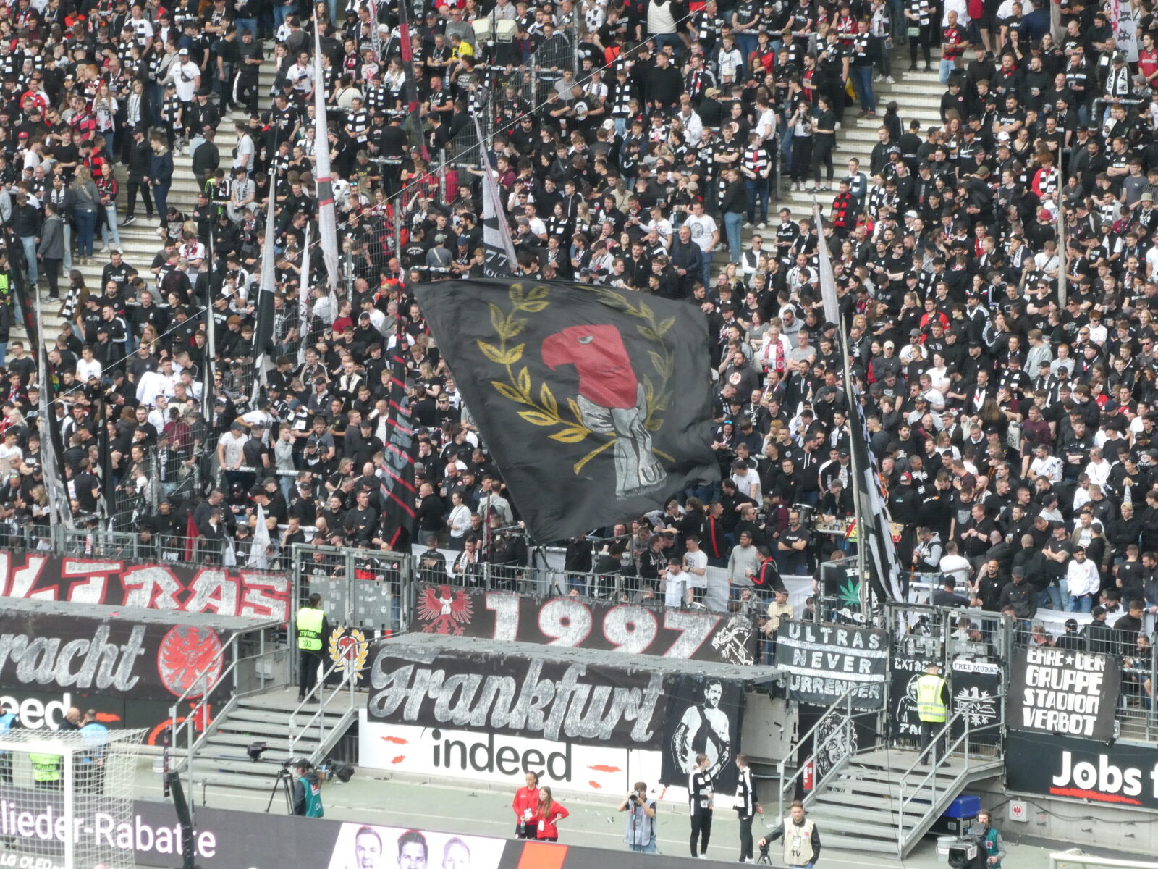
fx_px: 9434
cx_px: 579
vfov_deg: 5.3
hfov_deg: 7.0
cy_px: 434
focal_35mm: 282
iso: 400
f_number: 5.7
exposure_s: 1/125
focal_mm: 50.5
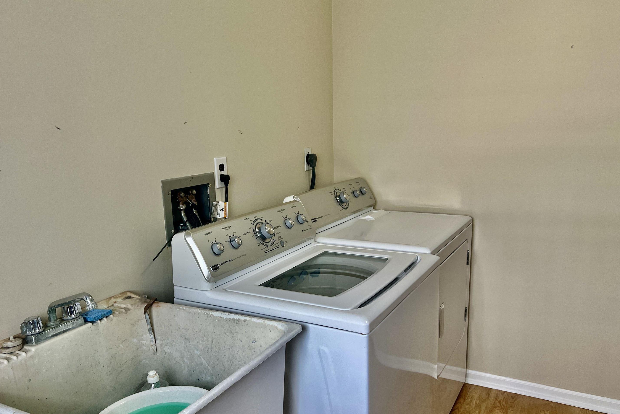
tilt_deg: -13.6
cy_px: 236
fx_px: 499
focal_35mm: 29
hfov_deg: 63.7
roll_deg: +2.5
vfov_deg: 44.8
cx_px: 305
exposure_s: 1/120
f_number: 1.5
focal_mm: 5.7
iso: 100
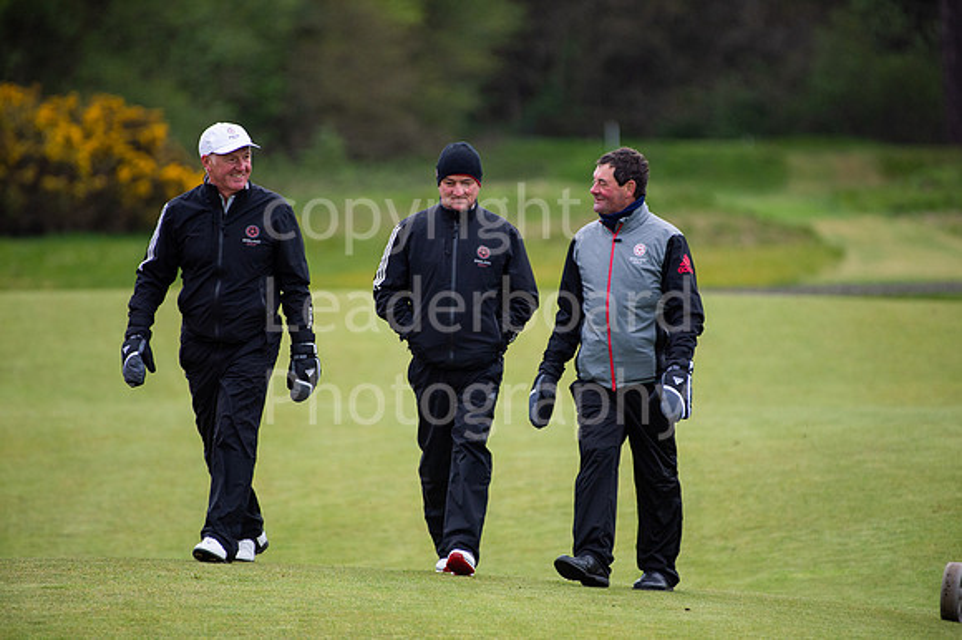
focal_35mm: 480
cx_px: 481
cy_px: 320
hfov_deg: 4.3
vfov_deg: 2.9
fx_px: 12819
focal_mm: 480
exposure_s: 1/1600
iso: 1250
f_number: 5.6
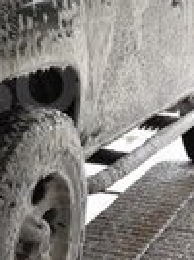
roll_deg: +1.0
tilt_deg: -10.7
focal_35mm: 130
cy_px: 85
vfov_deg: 15.2
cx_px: 8
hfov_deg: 11.3
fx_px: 975
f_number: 2.4
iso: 64
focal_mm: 4.28
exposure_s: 1/60
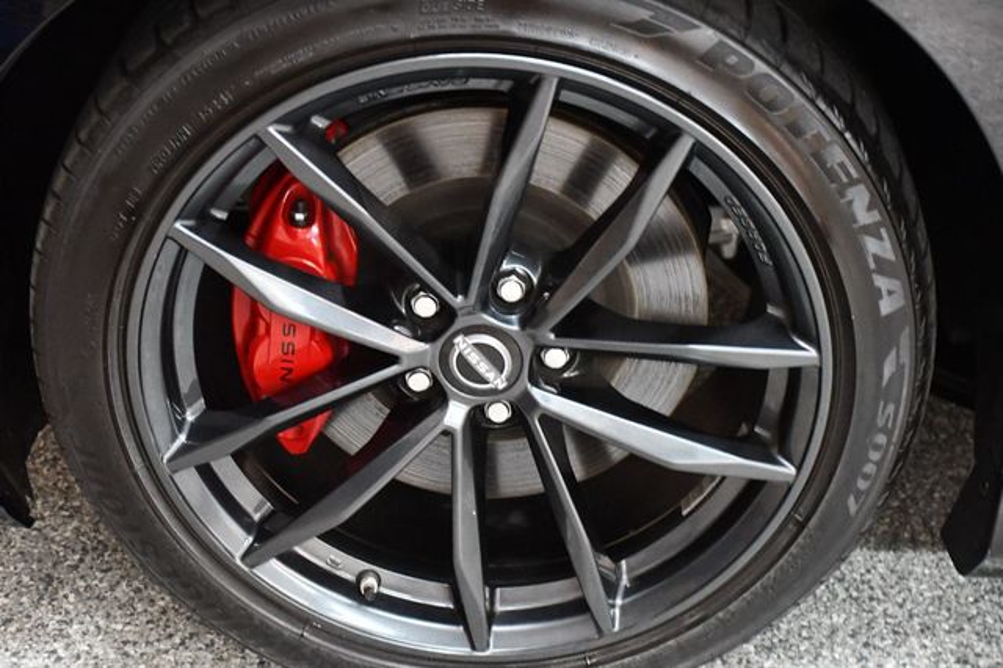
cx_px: 502
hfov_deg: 30.1
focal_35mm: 67
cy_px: 334
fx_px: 1866
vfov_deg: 20.3
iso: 8000
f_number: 4.5
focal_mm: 45
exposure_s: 1/60
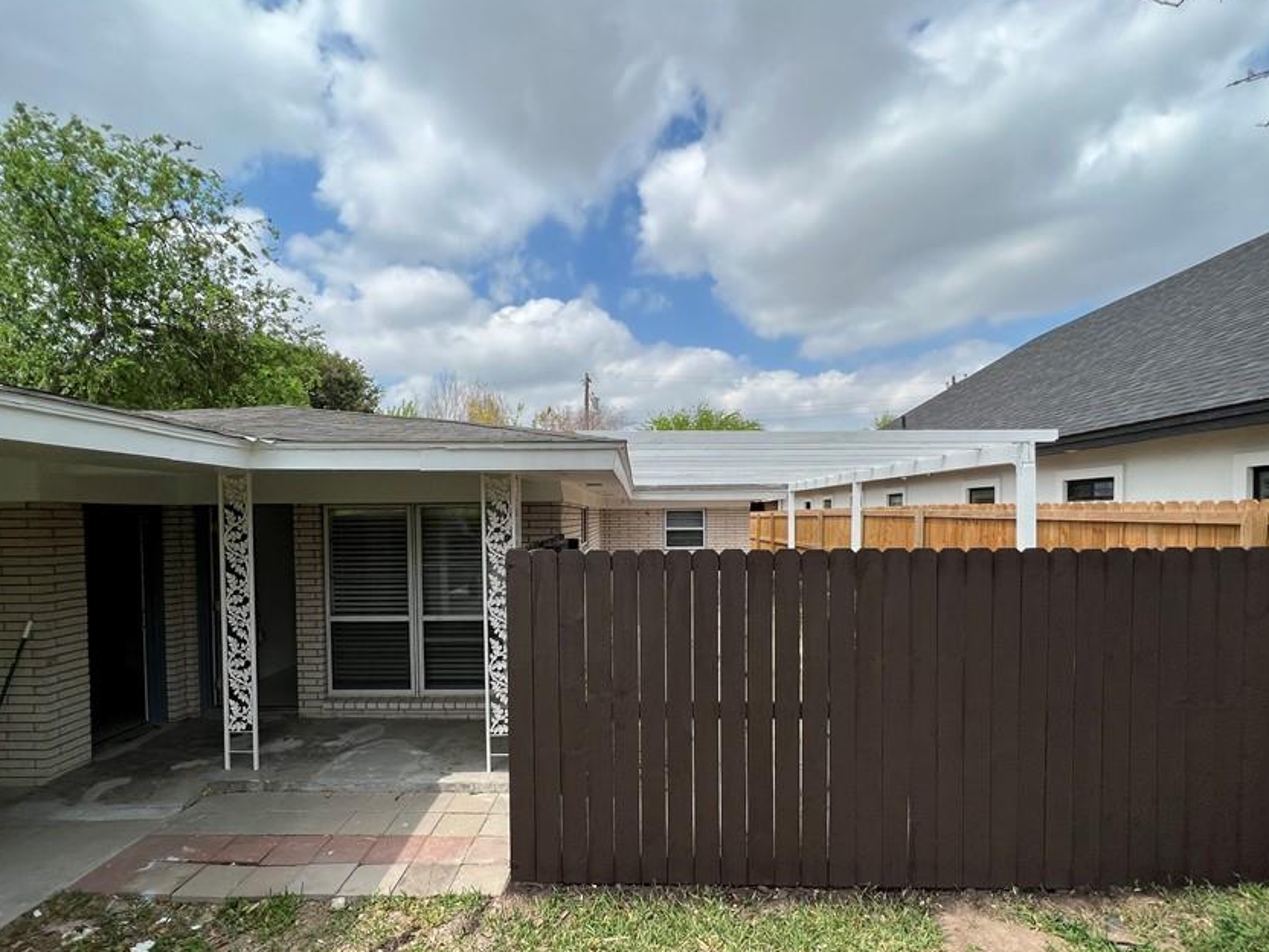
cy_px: 528
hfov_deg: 94.5
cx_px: 625
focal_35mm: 16
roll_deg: +1.2
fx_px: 587
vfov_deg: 77.8
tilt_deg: -1.8
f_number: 1.8
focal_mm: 1.57
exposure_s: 1/2179
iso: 32
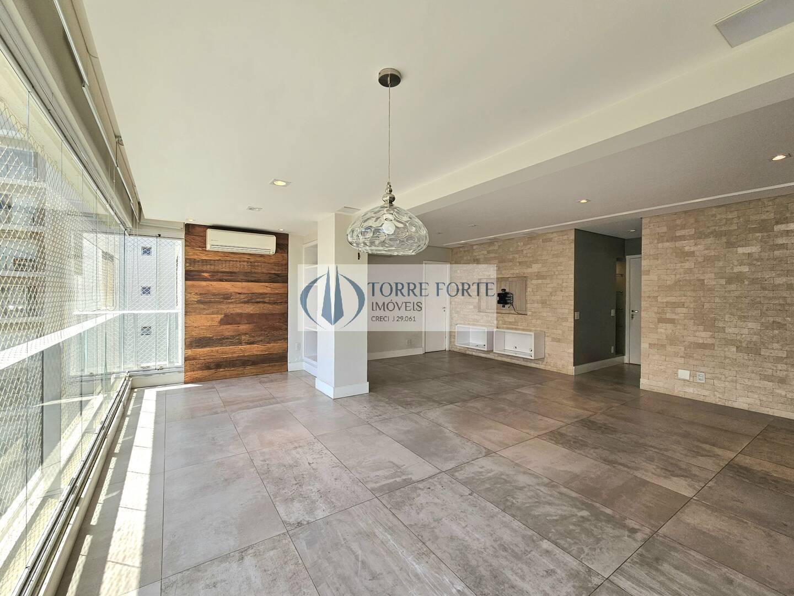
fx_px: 298
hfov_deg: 106.2
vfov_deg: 89.9
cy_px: 298
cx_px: 397
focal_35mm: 13
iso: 50
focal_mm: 2.2
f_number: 2.2
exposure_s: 1/476
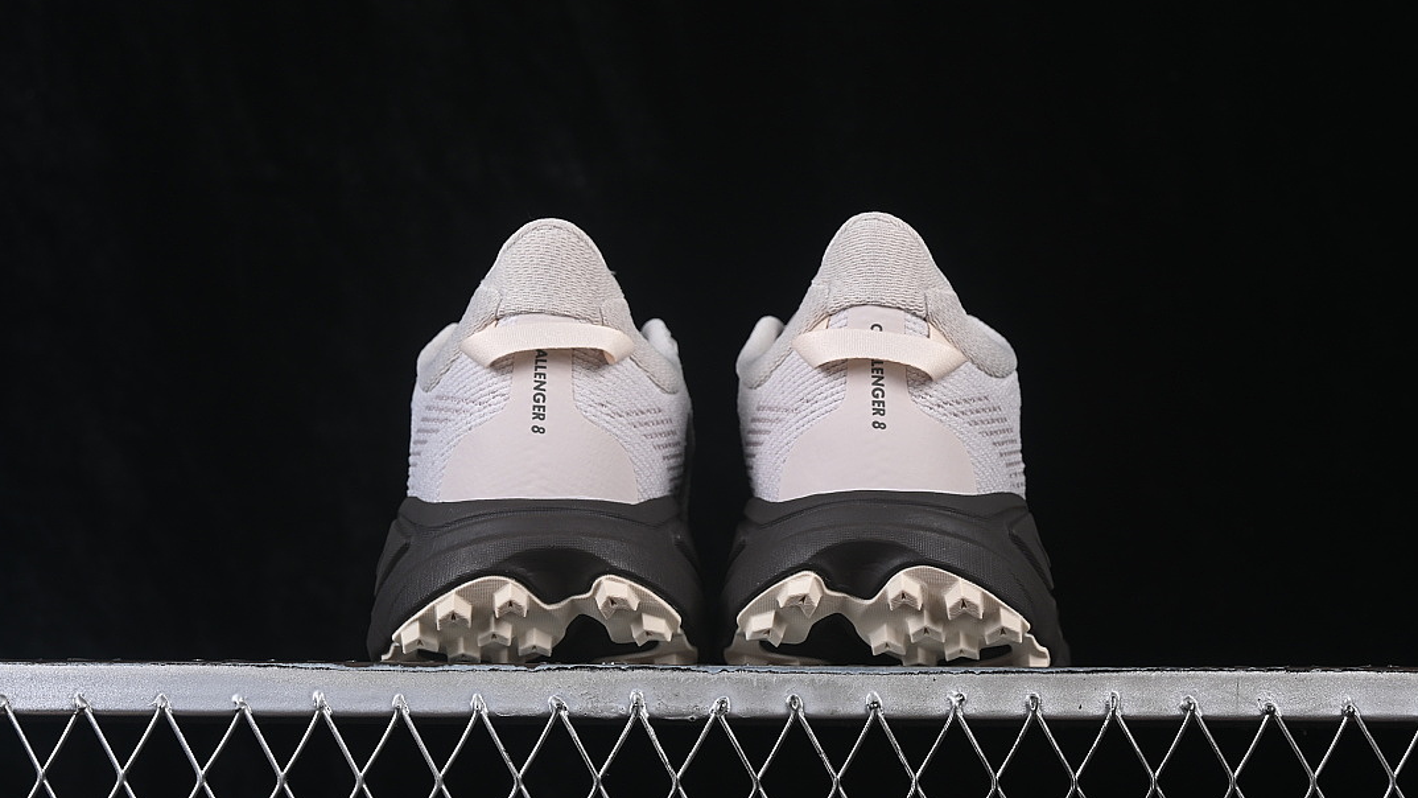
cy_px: 371
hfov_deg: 26.9
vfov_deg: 15.3
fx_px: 2970
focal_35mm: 79
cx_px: 712
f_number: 8
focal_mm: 50
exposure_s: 1/80
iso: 160
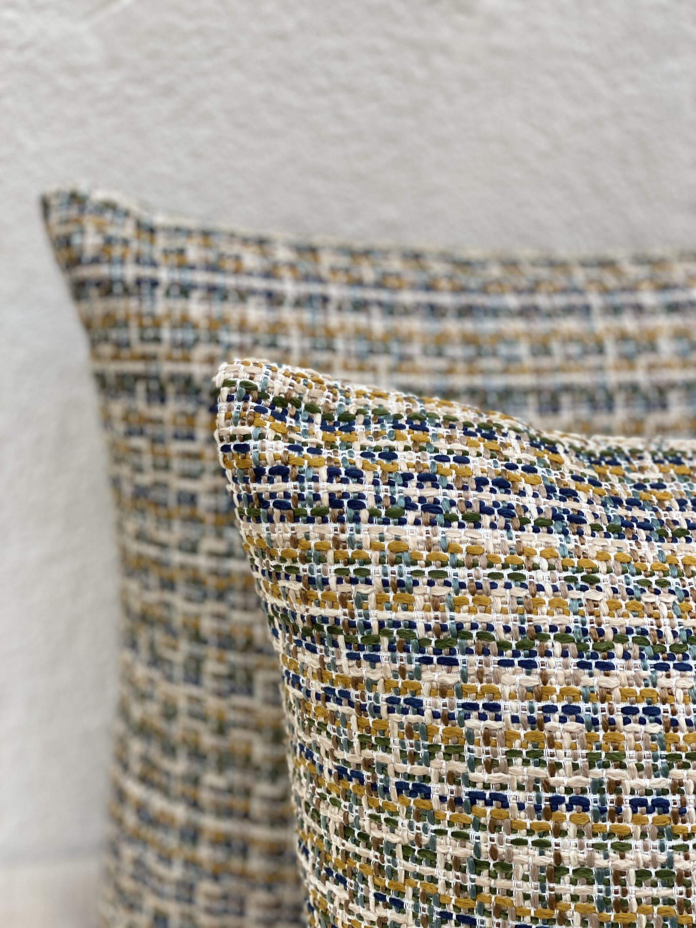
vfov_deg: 36.8
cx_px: 348
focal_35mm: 52
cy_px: 464
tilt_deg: -25.0
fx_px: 1394
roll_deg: -1.7
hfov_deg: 28.0
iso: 64
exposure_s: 1/122
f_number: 2
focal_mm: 6
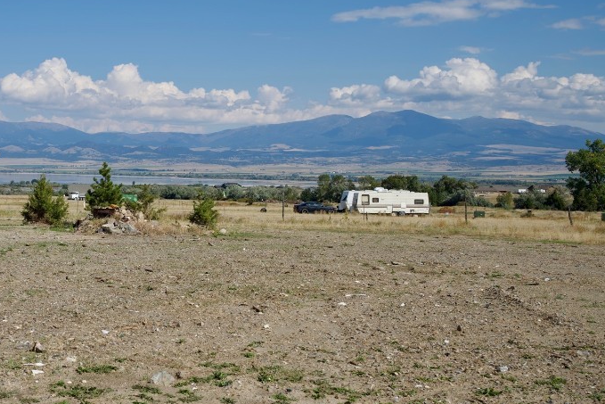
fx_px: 941
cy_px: 160
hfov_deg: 34.4
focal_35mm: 56
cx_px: 110
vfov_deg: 24.2
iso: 100
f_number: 10
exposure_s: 1/320
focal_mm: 33
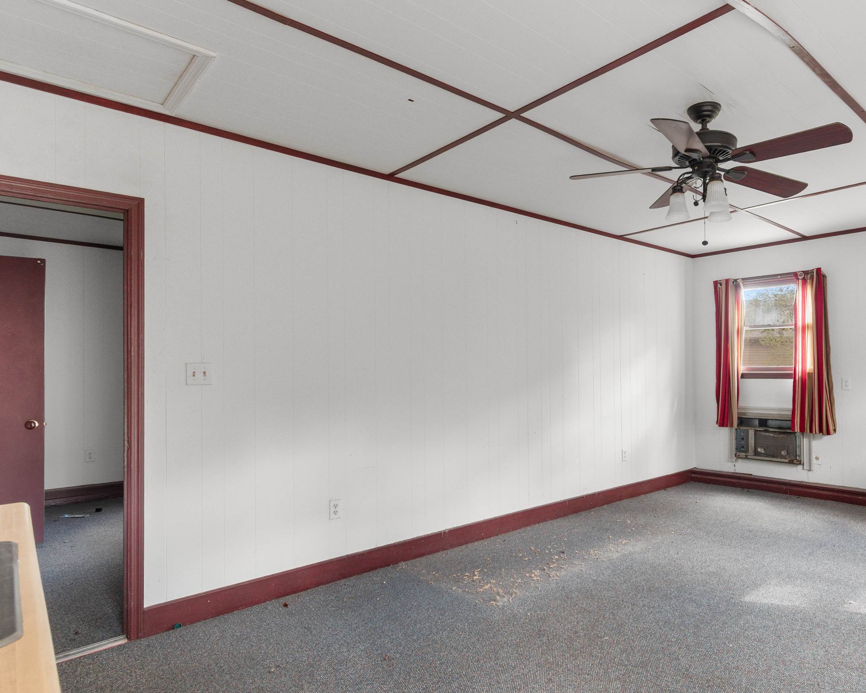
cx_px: 549
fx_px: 513
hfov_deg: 78.7
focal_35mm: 20
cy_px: 363
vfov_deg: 68.1
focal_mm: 10
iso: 100
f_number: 4.5
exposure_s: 2
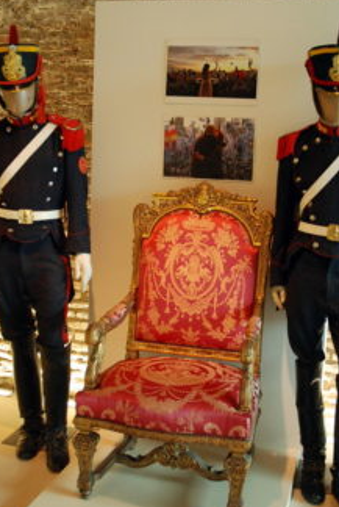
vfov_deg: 38.8
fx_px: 718
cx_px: 176
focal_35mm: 51
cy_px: 221
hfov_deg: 26.6
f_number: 3.8
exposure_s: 1/15
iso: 1250
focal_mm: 22
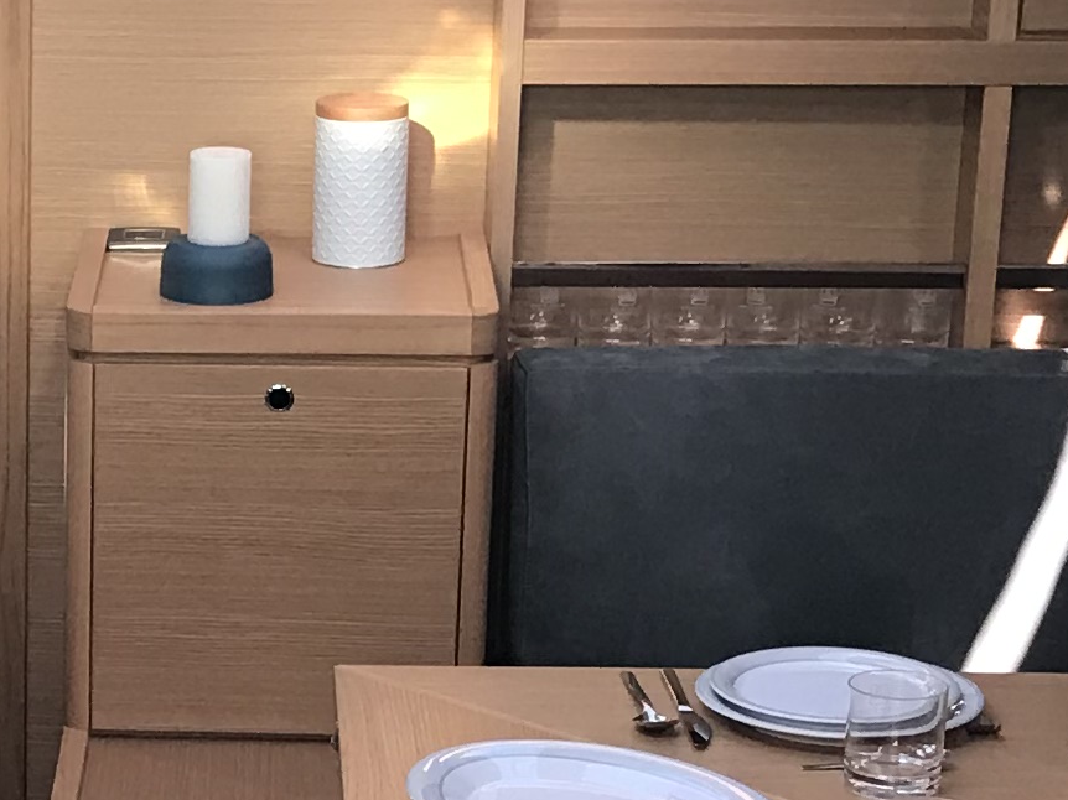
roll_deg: -0.1
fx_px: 4041
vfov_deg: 11.2
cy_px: 799
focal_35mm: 131
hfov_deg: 14.7
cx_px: -124
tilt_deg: -18.5
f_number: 1.8
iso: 25
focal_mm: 3.99
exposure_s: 1/33
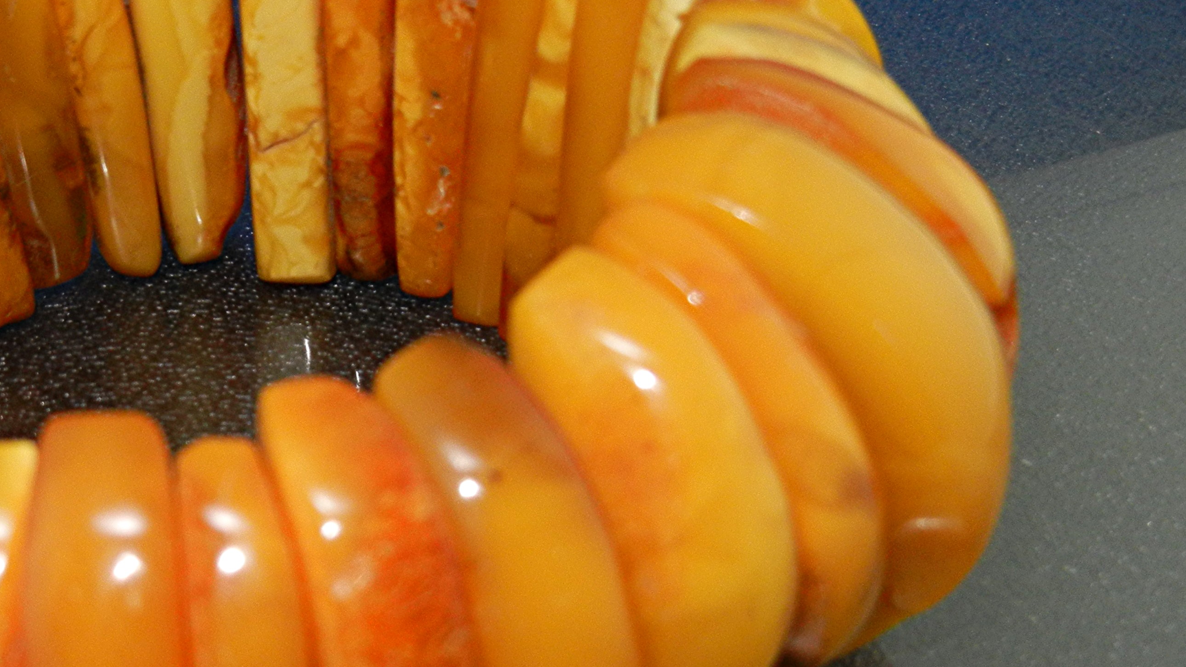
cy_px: 426
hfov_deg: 31.3
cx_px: 294
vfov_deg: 18.2
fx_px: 2075
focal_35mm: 66
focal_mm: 7.1
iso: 200
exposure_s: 1/30
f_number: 3.7
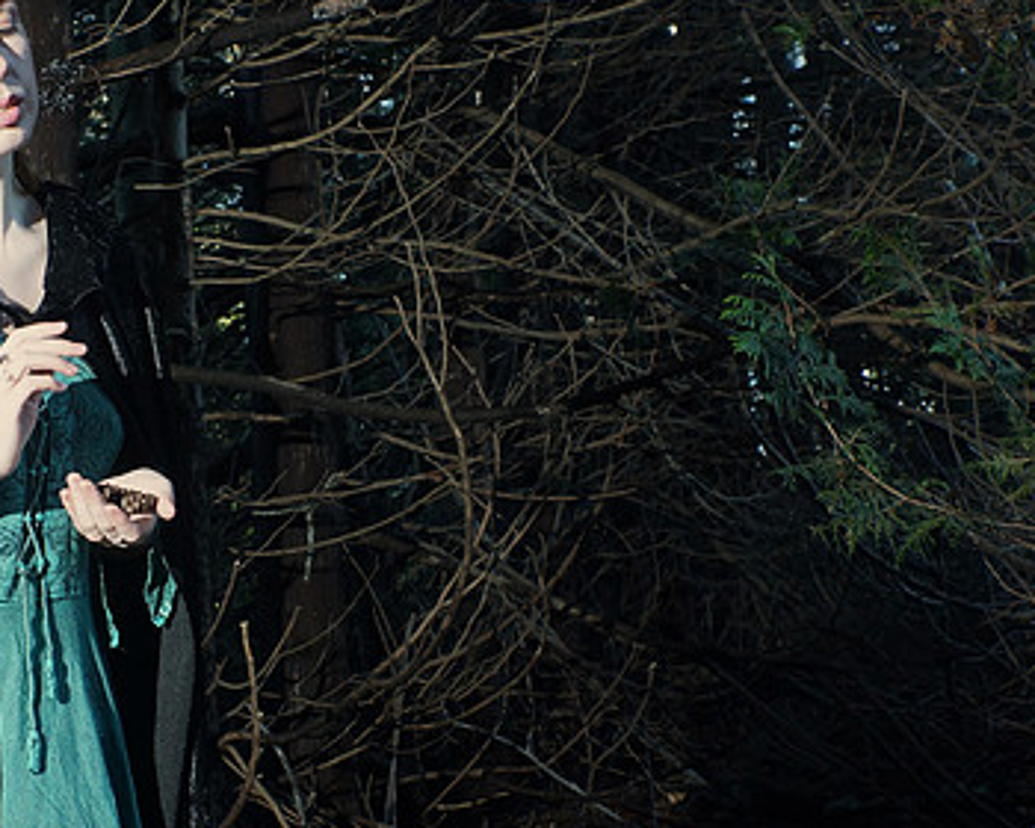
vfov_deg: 27.1
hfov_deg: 33.5
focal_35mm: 56
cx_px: 417
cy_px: 442
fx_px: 1715
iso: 400
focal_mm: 24
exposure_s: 1/100
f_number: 5
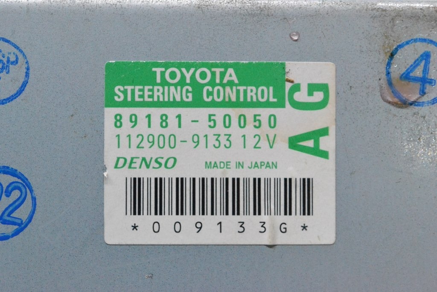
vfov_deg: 16.6
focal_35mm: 82
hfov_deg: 24.6
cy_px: 146
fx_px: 1002
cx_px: 218
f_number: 13
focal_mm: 55
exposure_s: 1/160
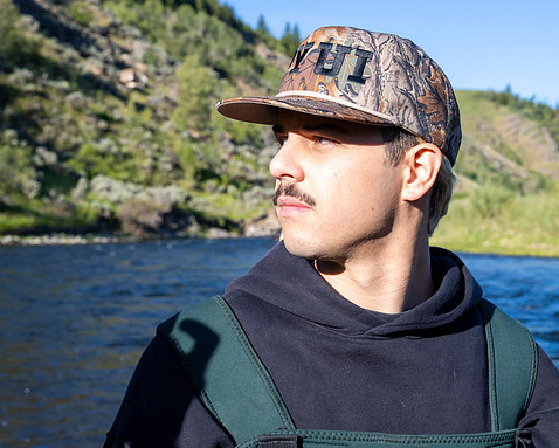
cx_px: 347
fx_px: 1043
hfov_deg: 29.9
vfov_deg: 24.2
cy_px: 224
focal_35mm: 63
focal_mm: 47
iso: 250
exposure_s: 1/320
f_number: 9
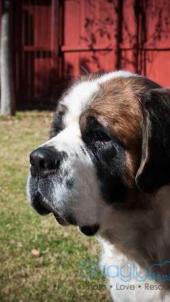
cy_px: 151
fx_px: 634
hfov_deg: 15.3
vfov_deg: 26.9
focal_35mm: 79
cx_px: 86
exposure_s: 1/400
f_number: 10
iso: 200
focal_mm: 50
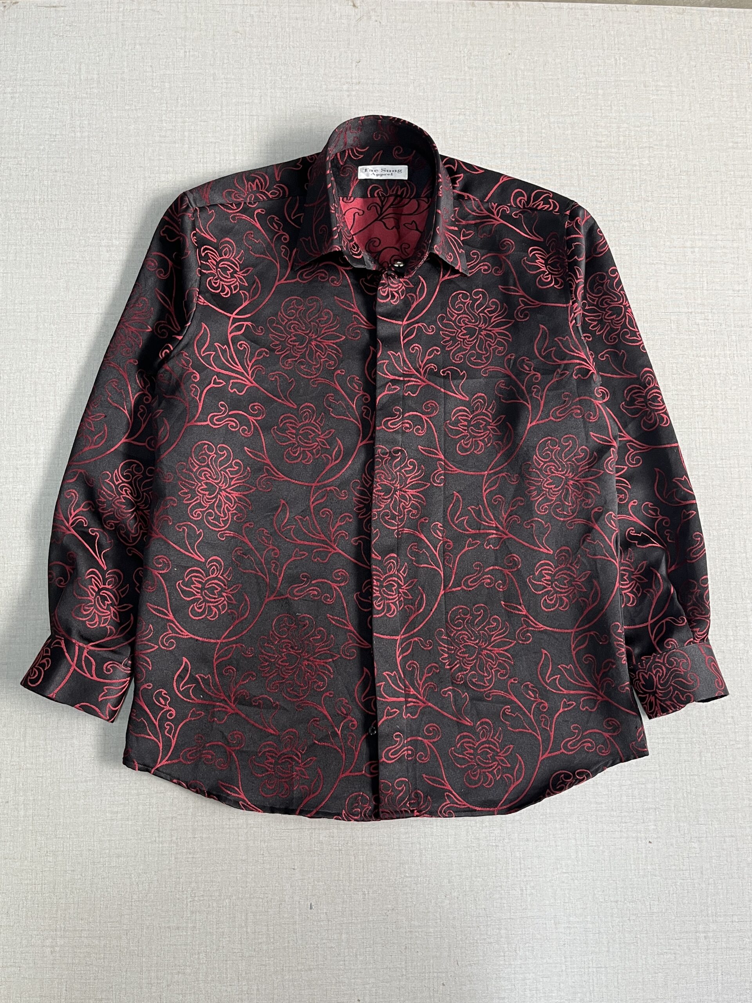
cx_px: 376
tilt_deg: -83.1
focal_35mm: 26
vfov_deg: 67.3
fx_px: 753
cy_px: 502
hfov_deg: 53.1
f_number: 1.6
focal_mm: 5.1
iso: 100
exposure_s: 1/50
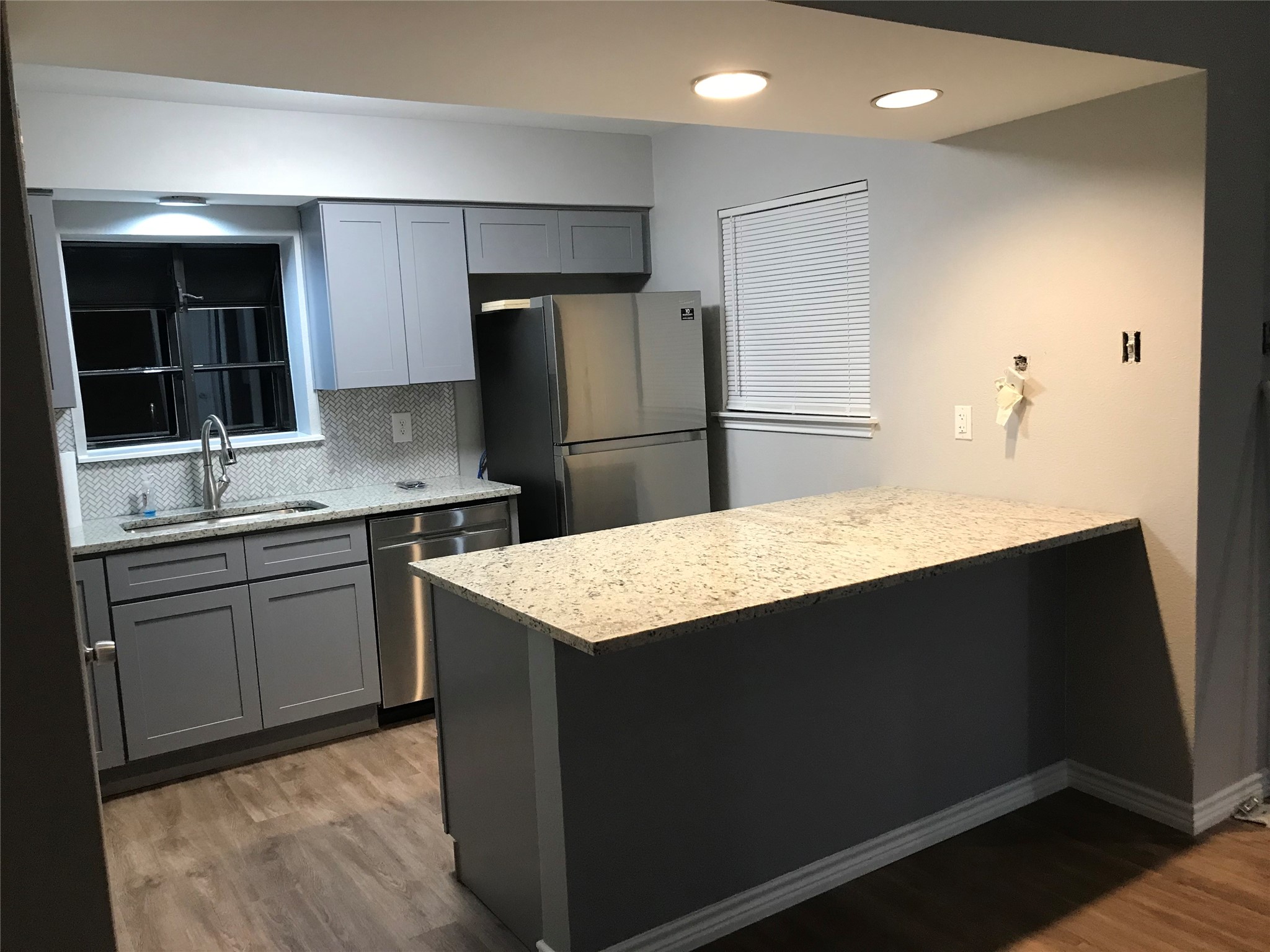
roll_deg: +2.8
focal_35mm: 28
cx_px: 635
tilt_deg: -4.8
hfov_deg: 63.4
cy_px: 476
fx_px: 1027
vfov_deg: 49.7
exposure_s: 1/15
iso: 40
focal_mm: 3.99
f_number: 1.8
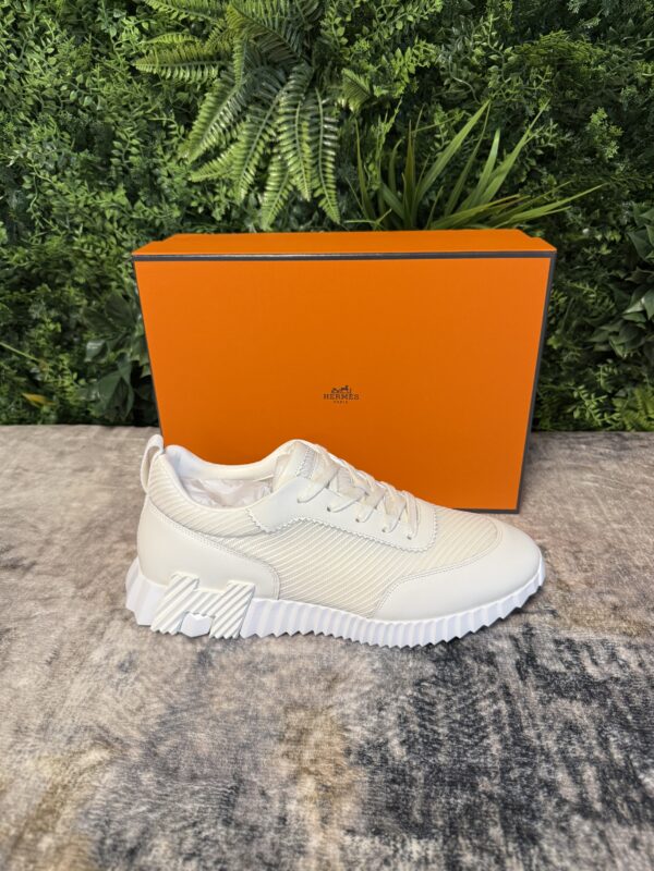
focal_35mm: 24
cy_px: 436
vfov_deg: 71.6
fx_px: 605
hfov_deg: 56.8
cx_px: 327
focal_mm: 6.76
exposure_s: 1/100
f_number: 1.78
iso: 200
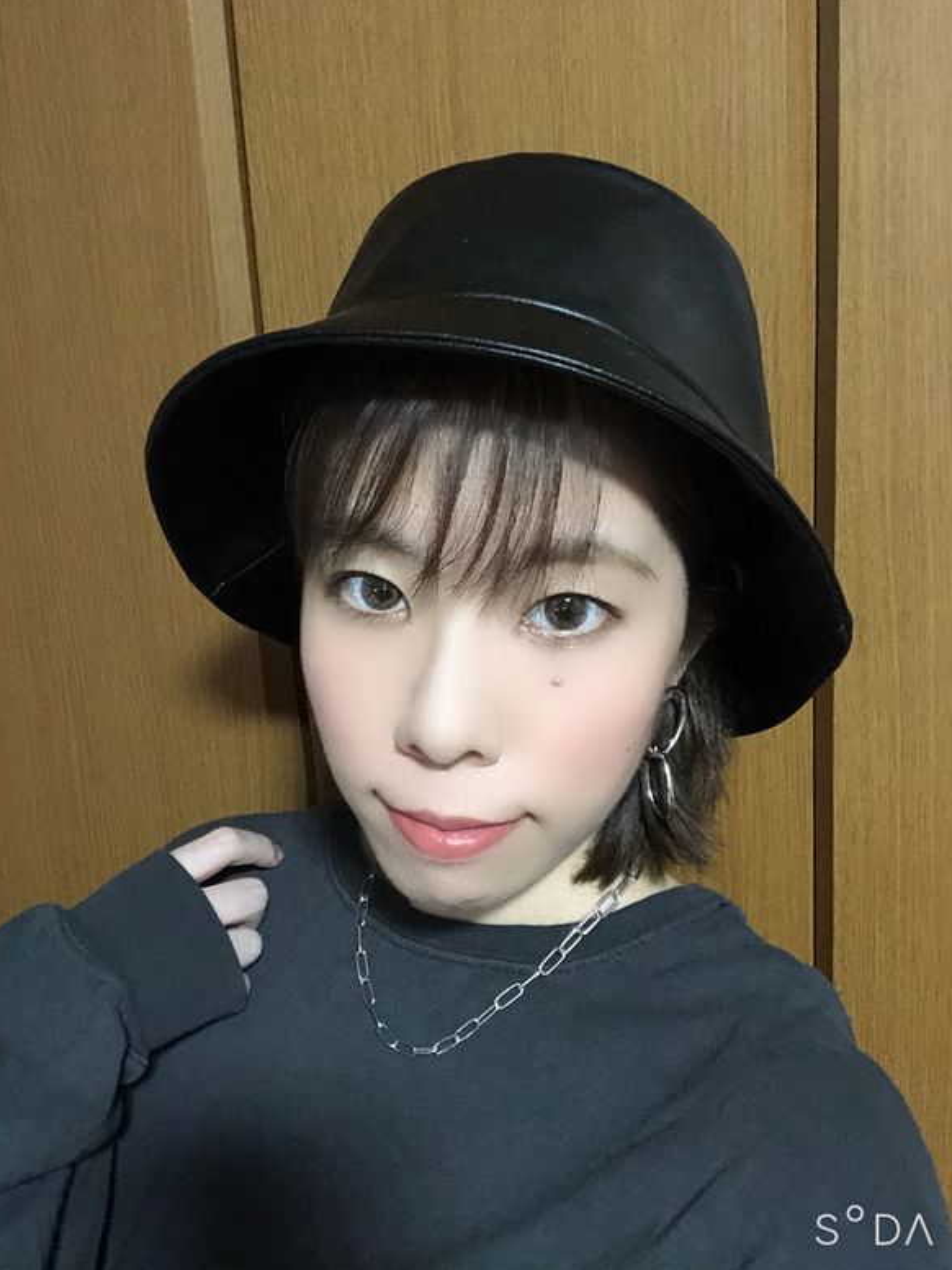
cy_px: 622
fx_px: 1210
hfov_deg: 42.9
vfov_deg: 55.3
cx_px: 474
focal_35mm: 33
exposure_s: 1/17
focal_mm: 2.87
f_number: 2.2
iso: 320
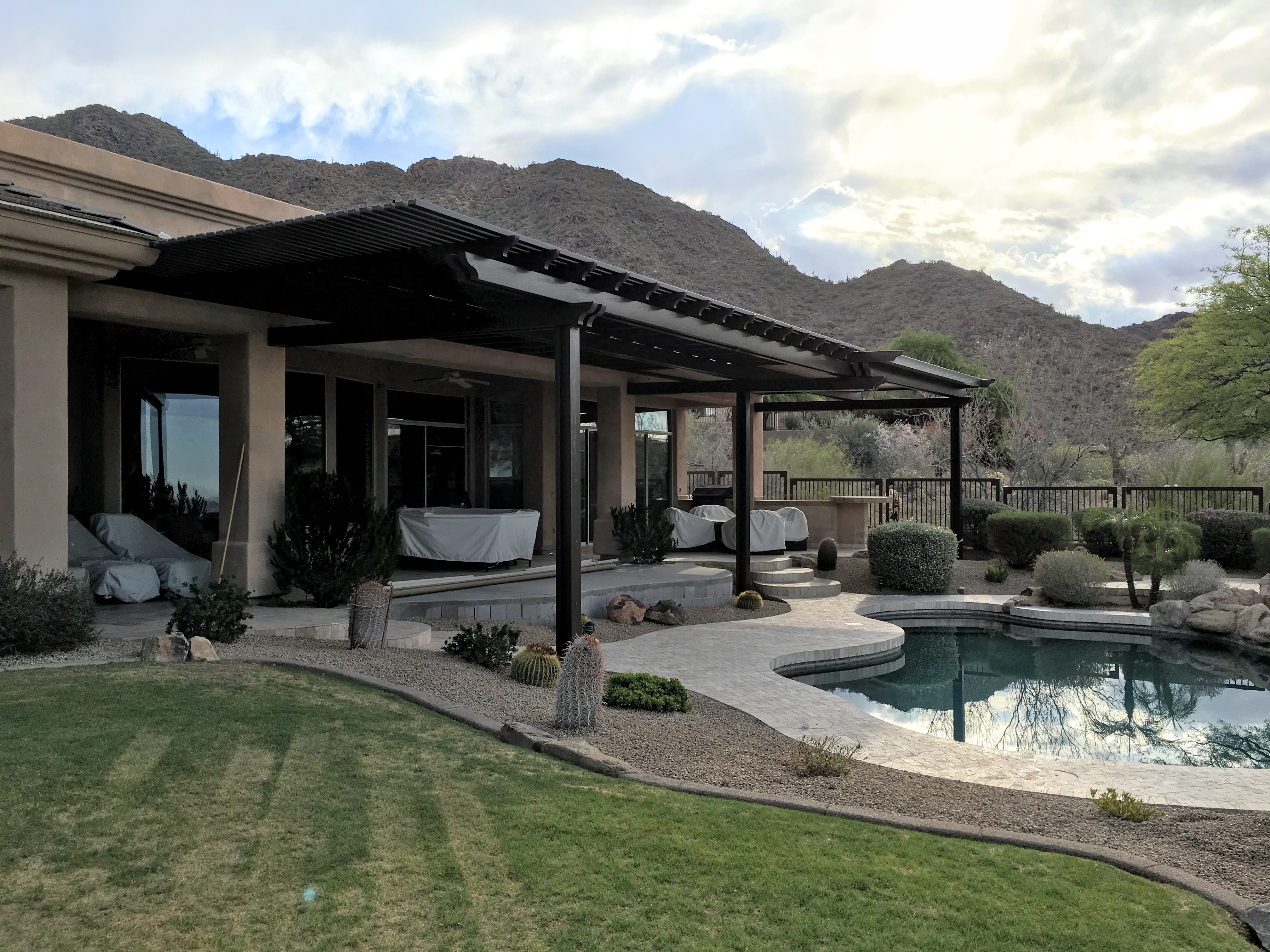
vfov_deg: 48.2
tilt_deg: +1.1
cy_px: 476
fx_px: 1064
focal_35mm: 29
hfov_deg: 61.7
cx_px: 635
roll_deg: -0.6
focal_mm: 4.15
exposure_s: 1/1603
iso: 25
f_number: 2.2
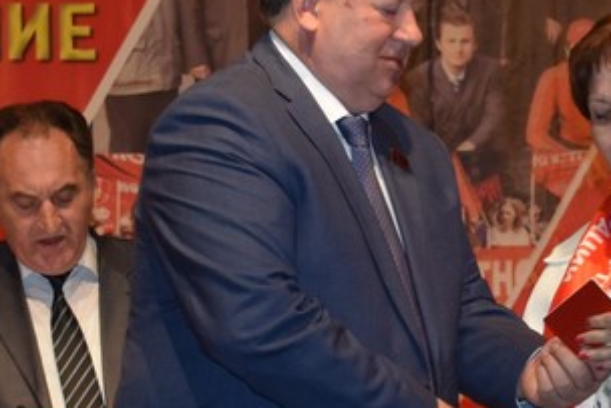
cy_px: 566
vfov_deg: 7.1
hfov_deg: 10.7
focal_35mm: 192
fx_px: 3260
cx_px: 448
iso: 800
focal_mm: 38
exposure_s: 1/125
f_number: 5.6
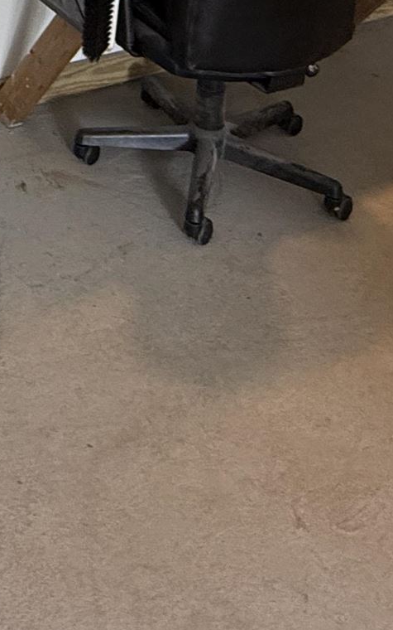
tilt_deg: -6.1
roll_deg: -2.8
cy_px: -260
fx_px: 1028
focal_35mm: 60
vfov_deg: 26.7
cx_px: -26
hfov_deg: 20.7
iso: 200
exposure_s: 1/99
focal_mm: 2.22
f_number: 2.2
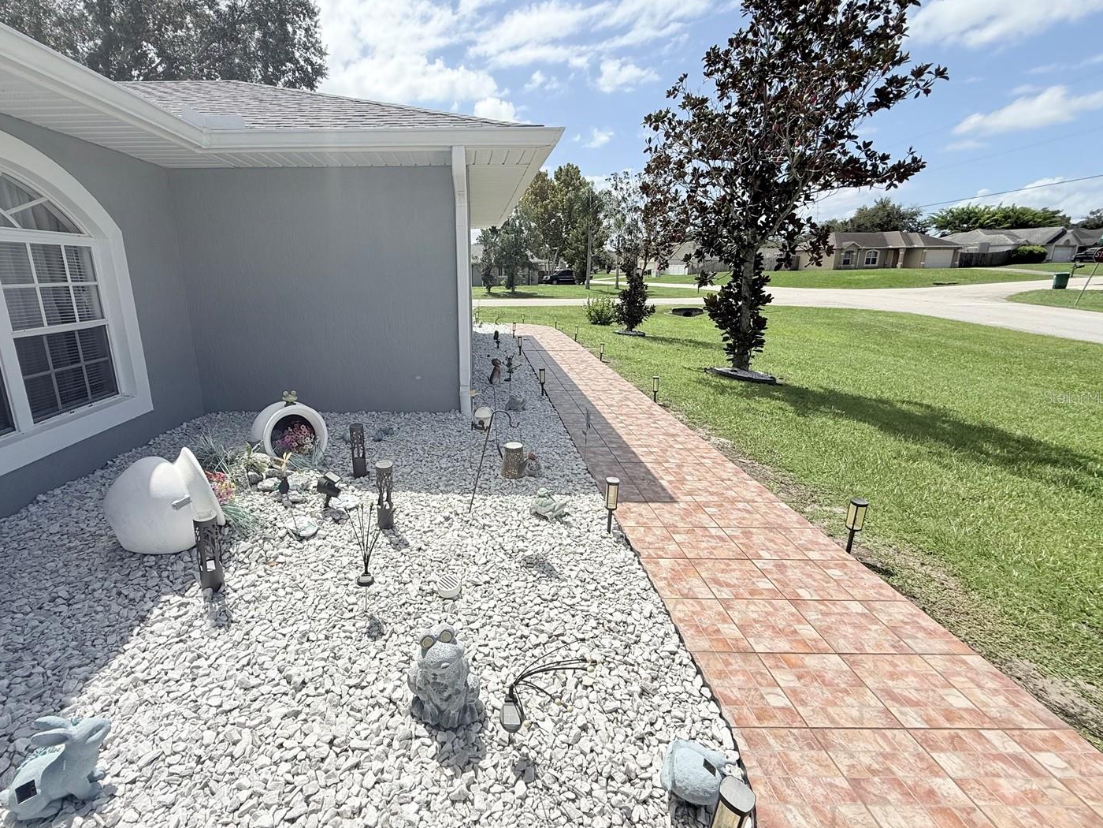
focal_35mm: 16
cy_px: 397
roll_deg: +0.7
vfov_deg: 78.1
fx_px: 510
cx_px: 488
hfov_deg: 94.1
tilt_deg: -13.6
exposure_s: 1/3460
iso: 50
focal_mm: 2.22
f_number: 2.2
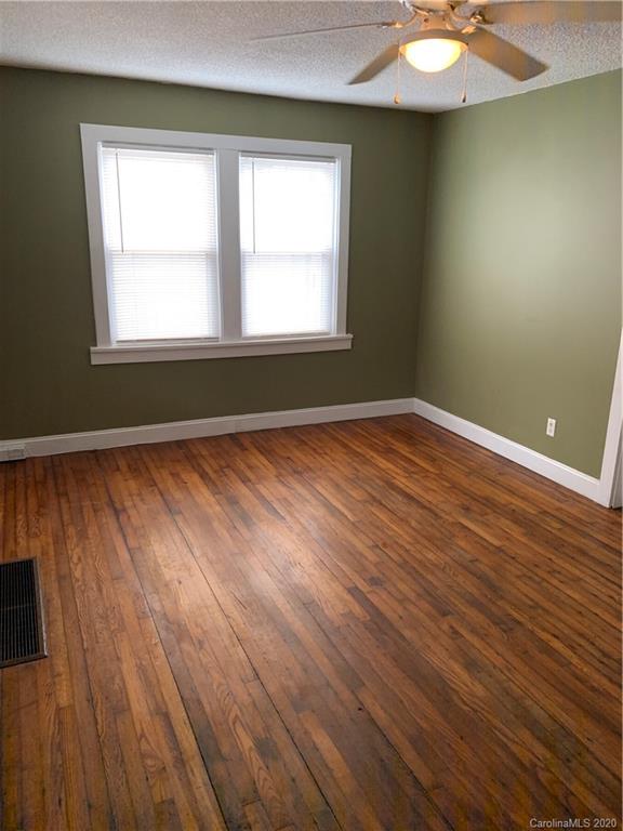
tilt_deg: -16.3
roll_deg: +0.1
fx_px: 624
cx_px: 312
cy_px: 416
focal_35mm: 26
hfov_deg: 53.1
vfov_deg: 67.3
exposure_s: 1/60
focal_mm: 4.25
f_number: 1.8
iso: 160
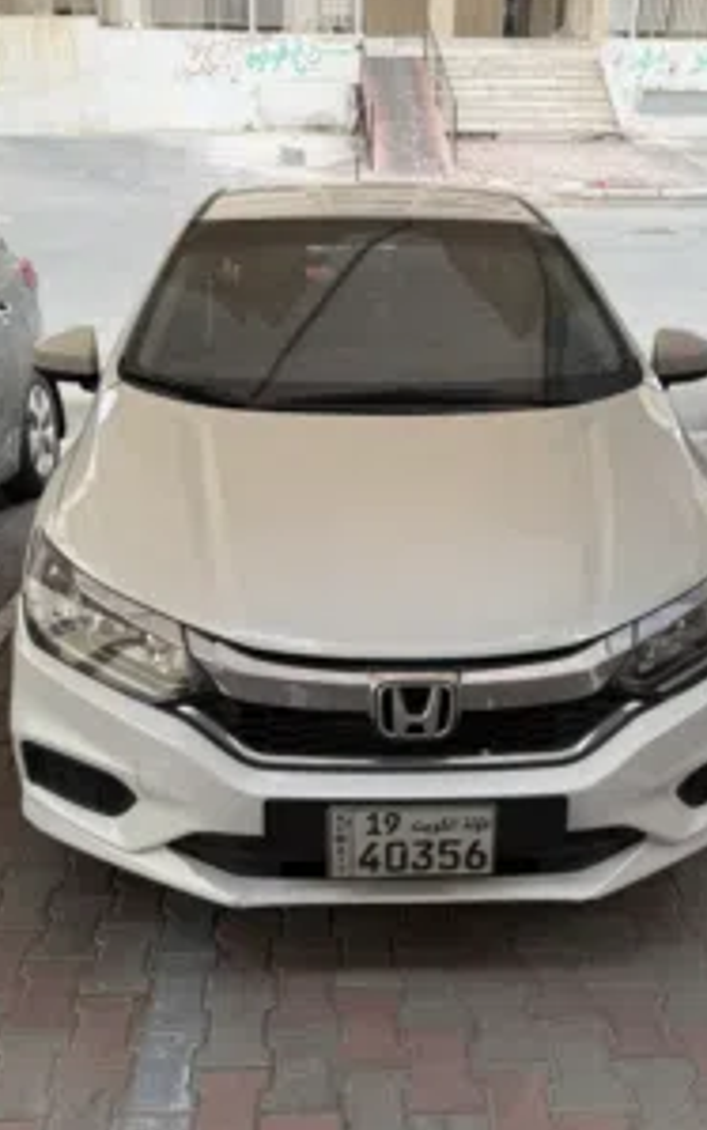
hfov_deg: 37.3
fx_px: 1048
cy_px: 559
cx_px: 359
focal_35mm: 34
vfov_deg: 56.7
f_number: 1.78
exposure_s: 1/757
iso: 80
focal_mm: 6.76
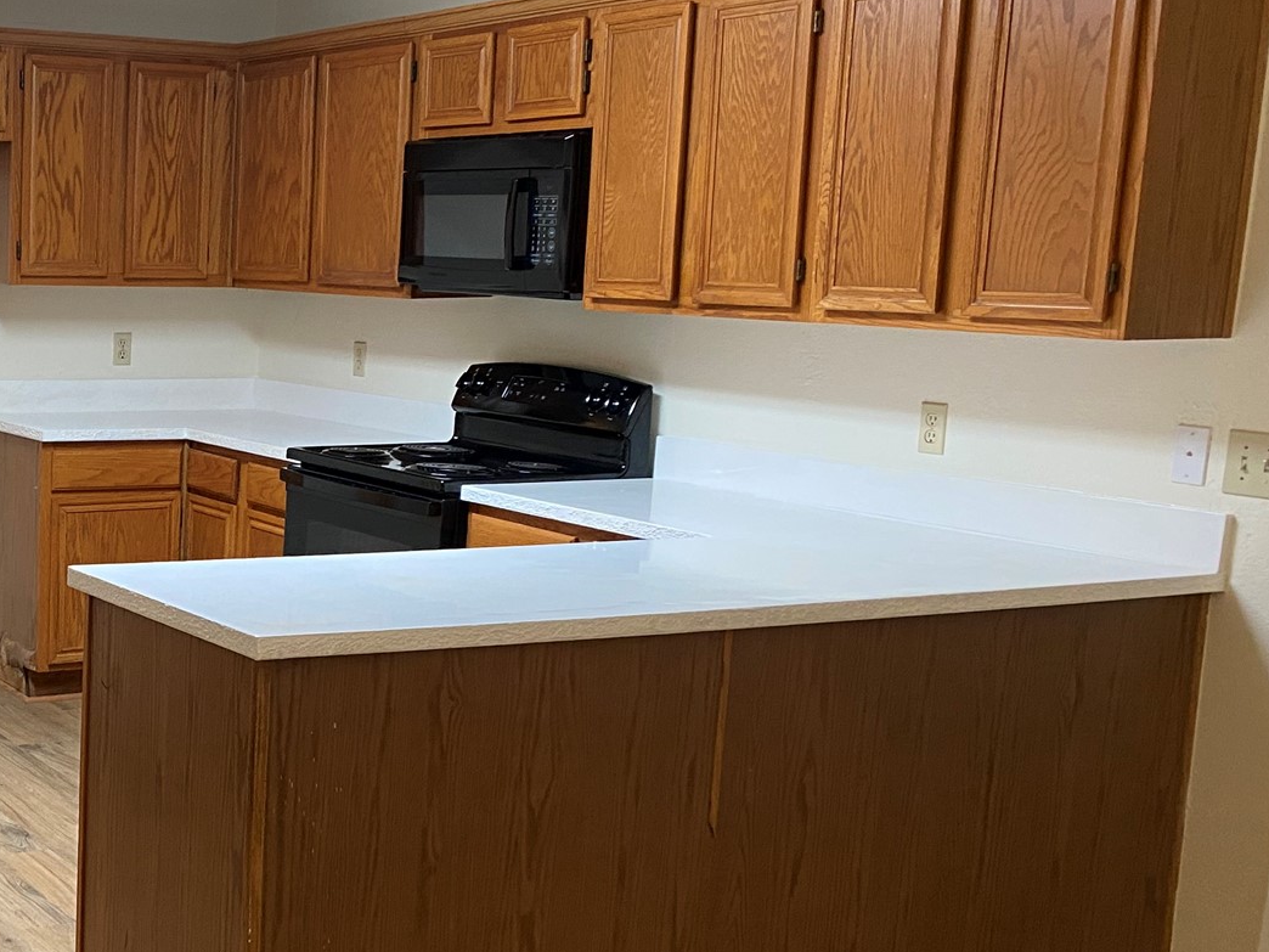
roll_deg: -1.8
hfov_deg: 34.7
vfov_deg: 28.5
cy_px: 580
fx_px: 1870
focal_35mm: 51
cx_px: 52
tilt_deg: -10.0
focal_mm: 4.25
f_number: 1.8
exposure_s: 1/60
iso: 160
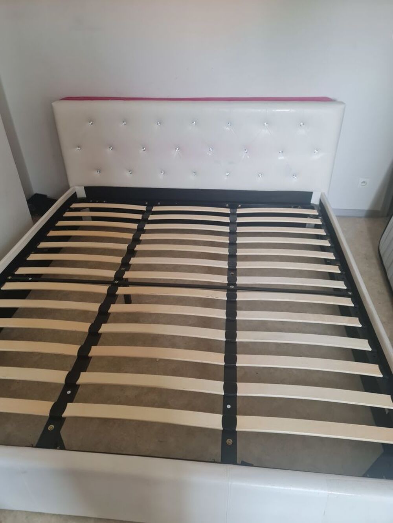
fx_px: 378
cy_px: 262
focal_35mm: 25
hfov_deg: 54.9
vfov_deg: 69.4
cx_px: 196
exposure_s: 1/40
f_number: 1.8
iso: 200
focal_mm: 7
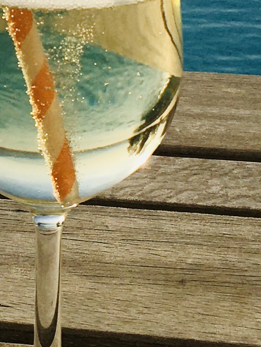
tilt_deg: -15.5
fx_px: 1417
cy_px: 40
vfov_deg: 13.9
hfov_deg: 10.5
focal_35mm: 141
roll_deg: -0.4
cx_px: 13
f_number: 2.2
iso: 25
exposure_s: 1/3663
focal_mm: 4.15
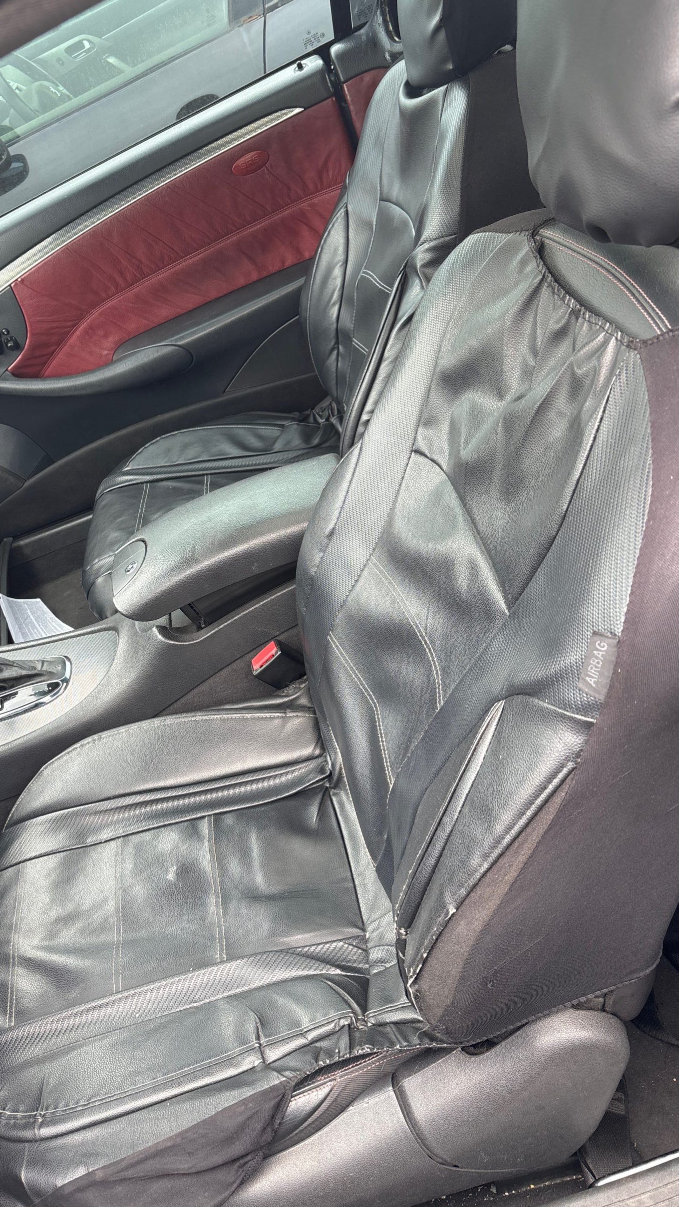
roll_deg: +24.6
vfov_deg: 64.3
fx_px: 960
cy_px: 573
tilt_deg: -37.1
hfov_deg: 38.9
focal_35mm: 30
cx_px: 291
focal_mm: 5.96
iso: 64
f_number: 1.6
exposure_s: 1/121
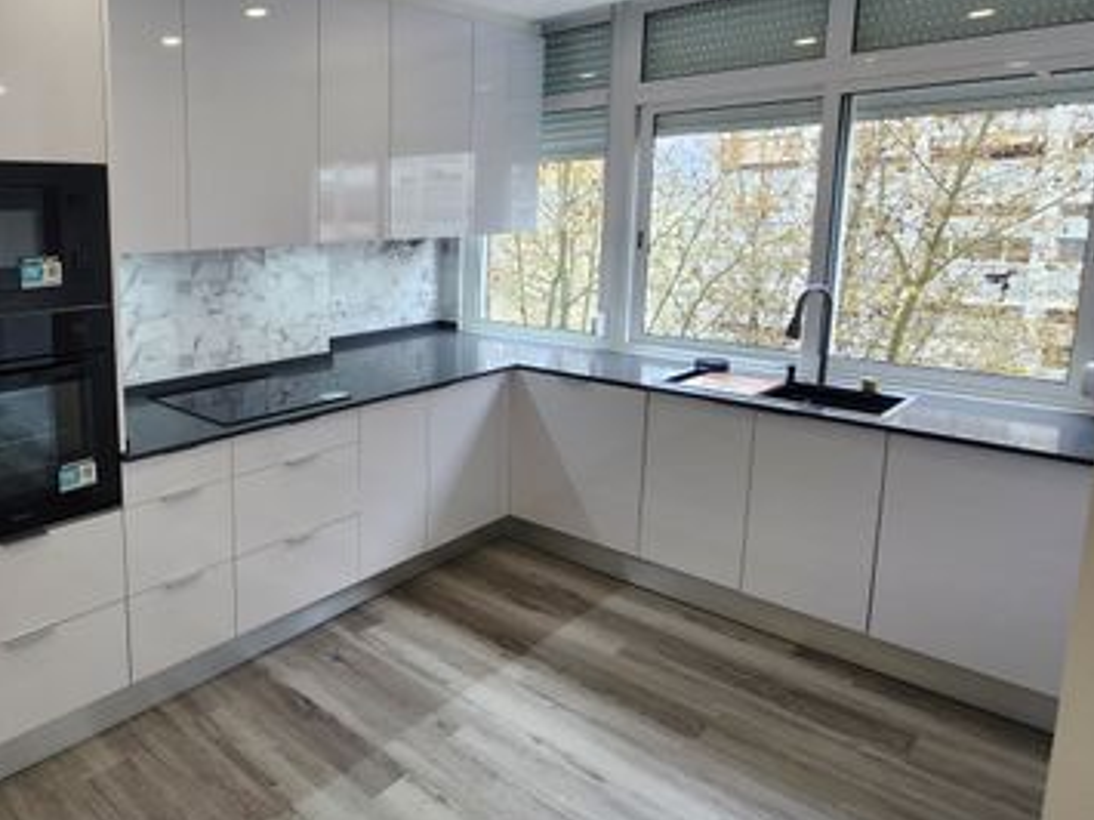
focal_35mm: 22
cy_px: 321
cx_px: 277
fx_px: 695
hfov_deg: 71.4
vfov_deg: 60.4
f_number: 2.2
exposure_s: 1/60
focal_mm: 2.2
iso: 64
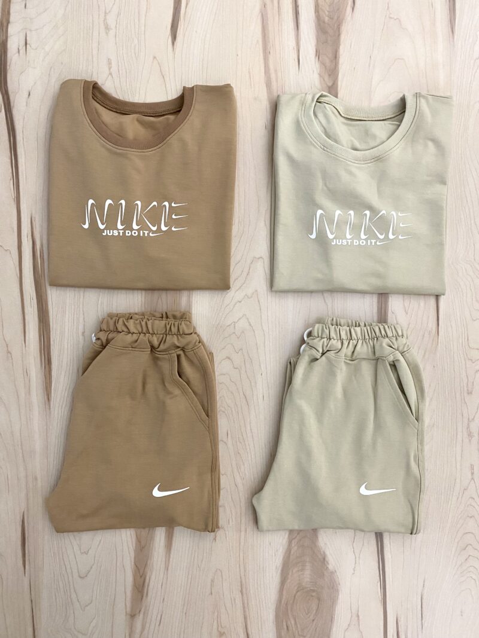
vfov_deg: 67.3
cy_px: 319
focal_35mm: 26
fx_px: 480
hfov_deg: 53.1
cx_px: 240
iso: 400
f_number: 1.8
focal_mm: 4.25
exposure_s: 1/50
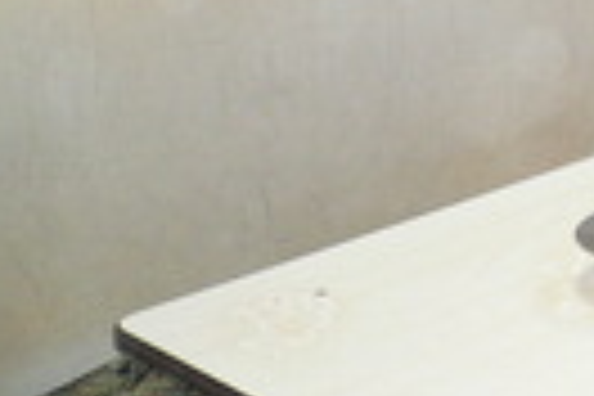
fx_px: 1914
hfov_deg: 16.0
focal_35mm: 116
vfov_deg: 11.7
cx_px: 932
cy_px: -2
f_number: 2.8
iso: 300
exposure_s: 1/60
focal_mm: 5.8
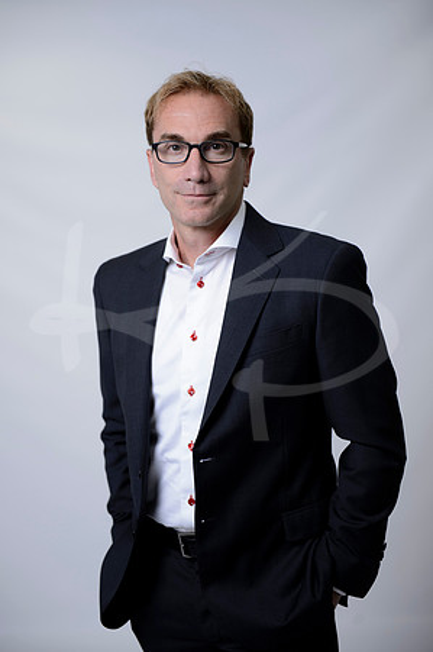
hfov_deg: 19.4
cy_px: 326
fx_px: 1266
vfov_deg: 28.9
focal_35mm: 70
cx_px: 216
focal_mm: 70
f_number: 2.8
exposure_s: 1/200
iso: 100
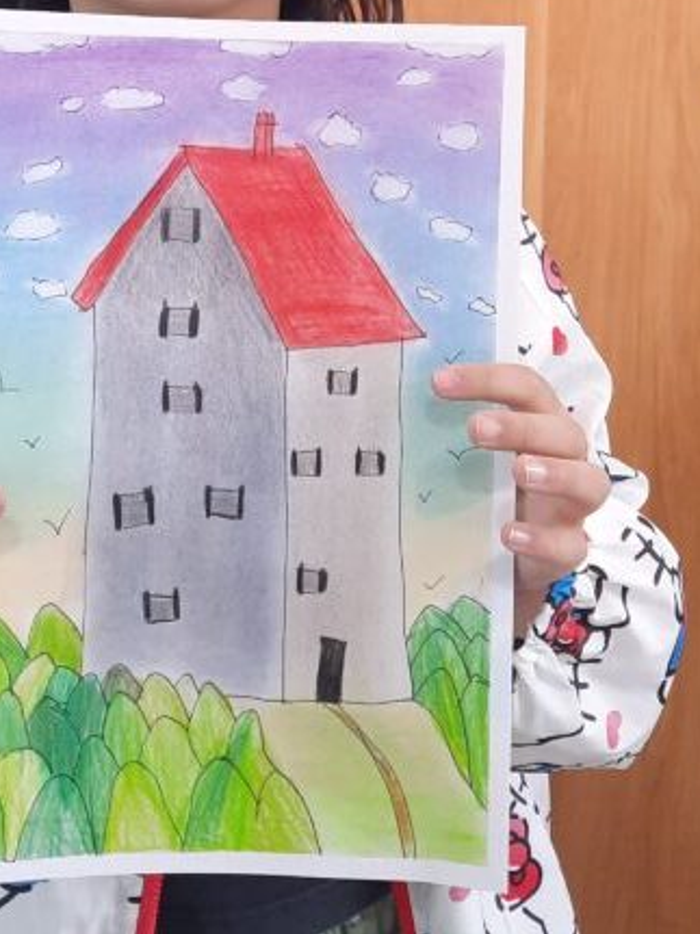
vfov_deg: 31.8
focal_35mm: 58
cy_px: 113
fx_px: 1565
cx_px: 186
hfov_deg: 25.0
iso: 160
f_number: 2
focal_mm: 4.6
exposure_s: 1/50
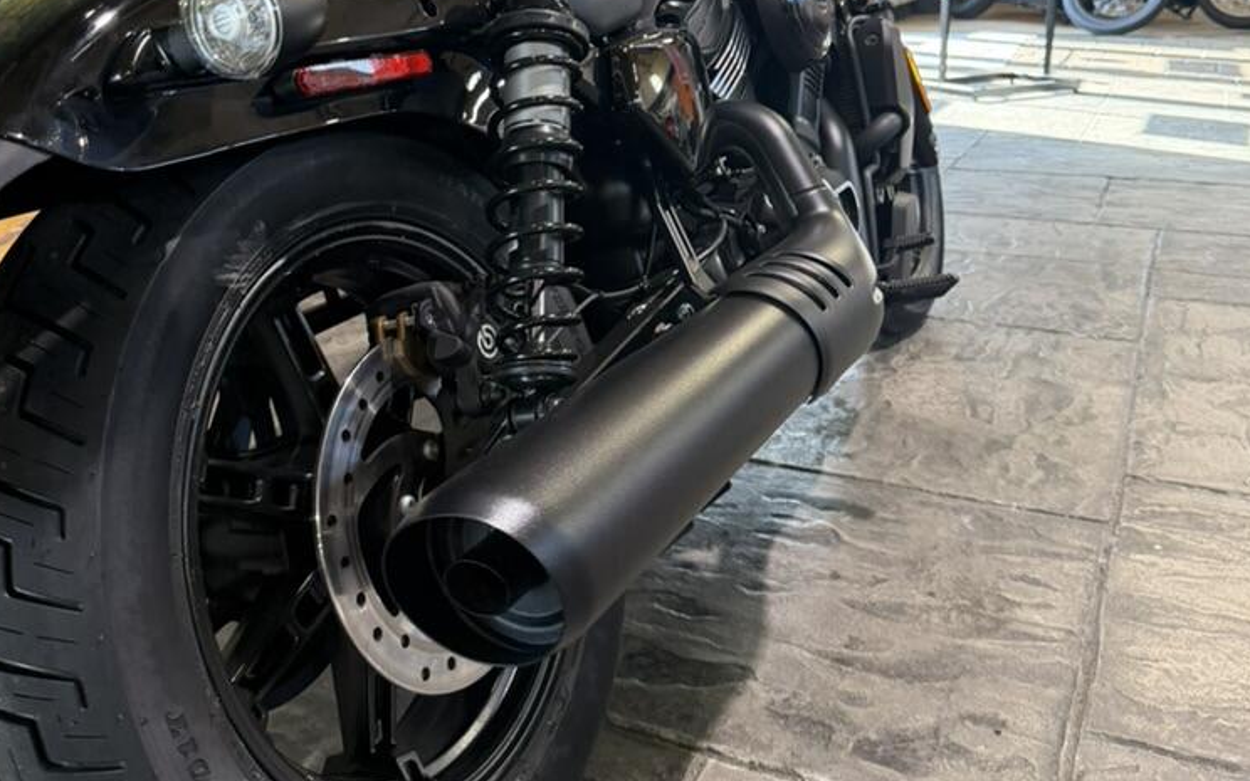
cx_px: 625
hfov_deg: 55.3
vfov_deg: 36.0
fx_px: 1192
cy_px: 274
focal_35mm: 35
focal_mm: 6.76
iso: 400
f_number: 1.78
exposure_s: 1/120
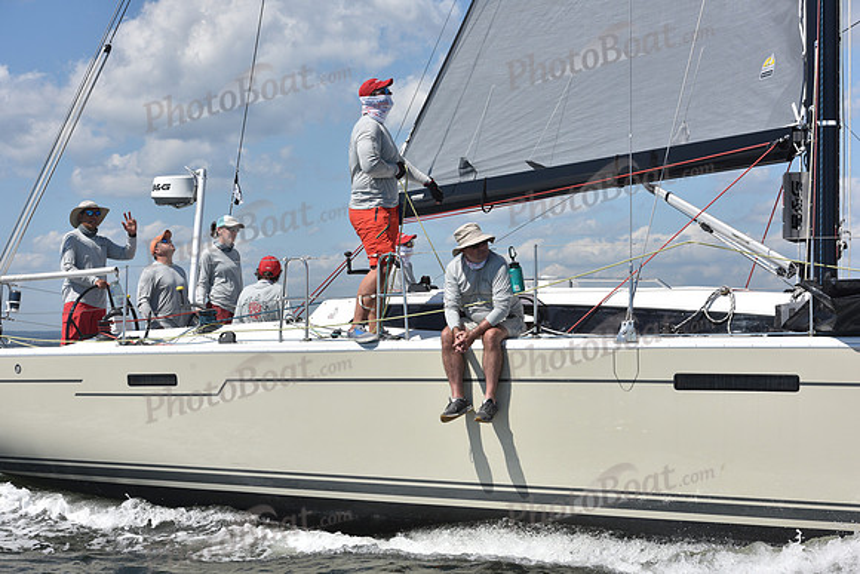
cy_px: 287
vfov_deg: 17.5
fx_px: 1864
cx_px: 430
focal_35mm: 78
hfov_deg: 26.0
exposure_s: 1/1250
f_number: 10
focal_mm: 78
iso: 320
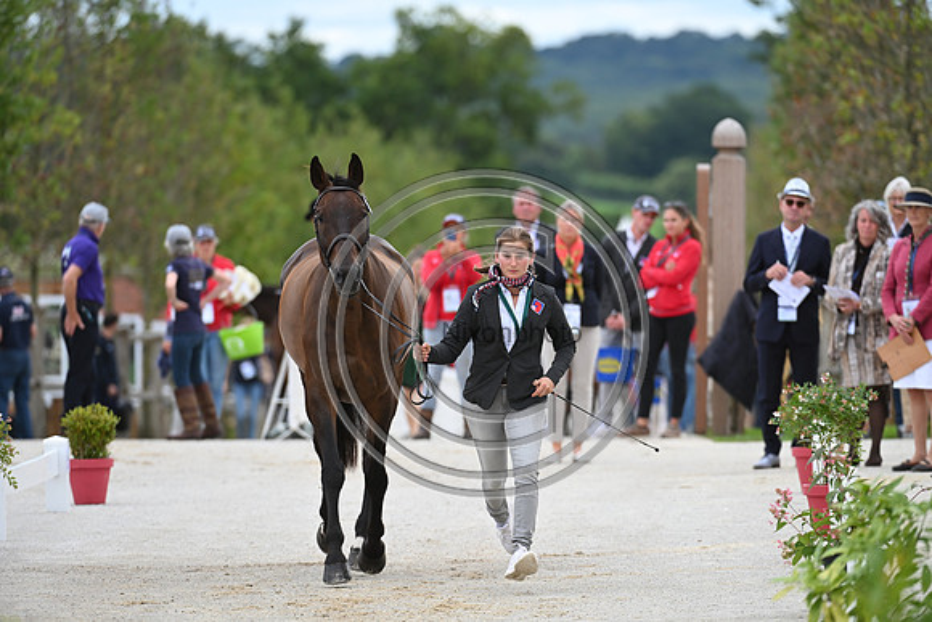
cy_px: 311
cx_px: 466
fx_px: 9322
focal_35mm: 360
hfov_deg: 5.7
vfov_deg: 3.8
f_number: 5.6
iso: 640
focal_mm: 360
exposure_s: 1/1600
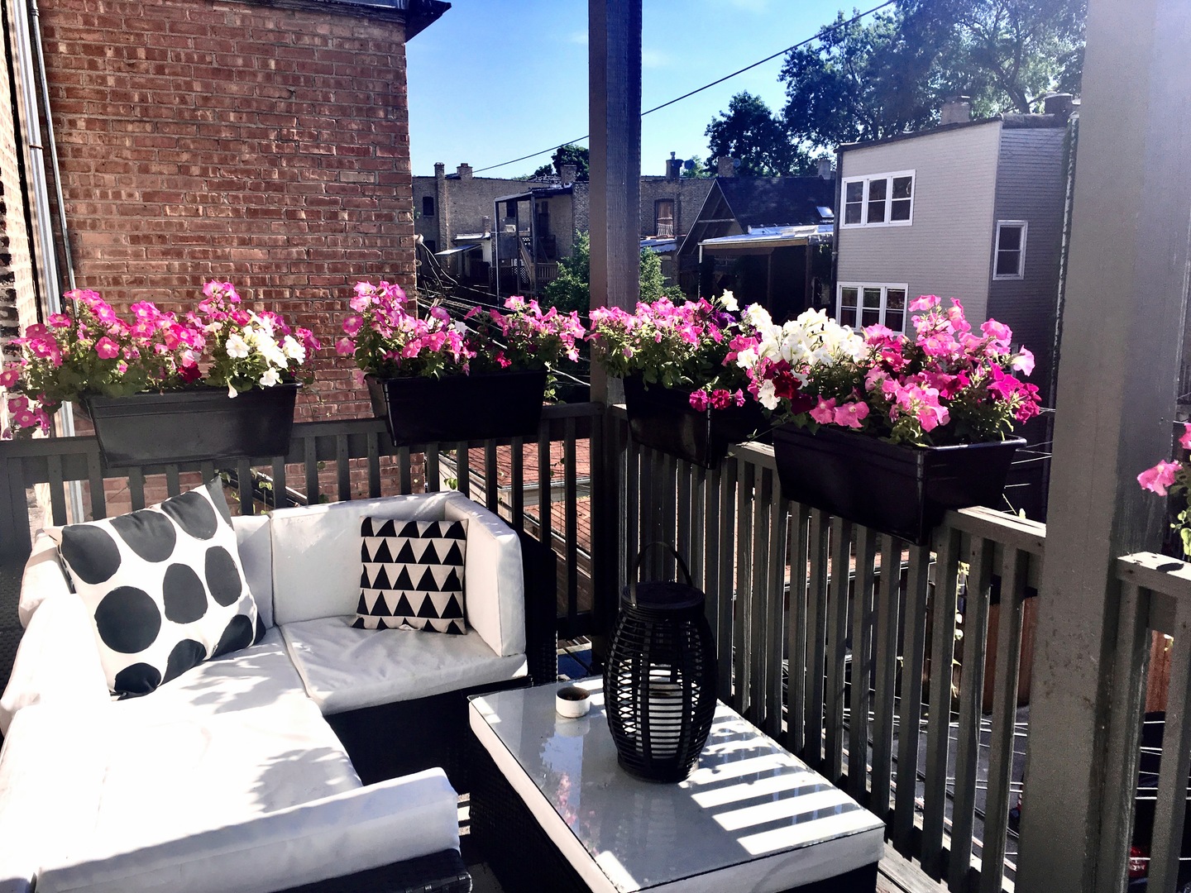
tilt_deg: -11.2
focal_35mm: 29
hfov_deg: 61.7
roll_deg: +0.6
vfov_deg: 48.2
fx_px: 998
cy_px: 446
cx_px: 596
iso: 25
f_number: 2.2
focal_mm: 4.15
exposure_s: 1/1148
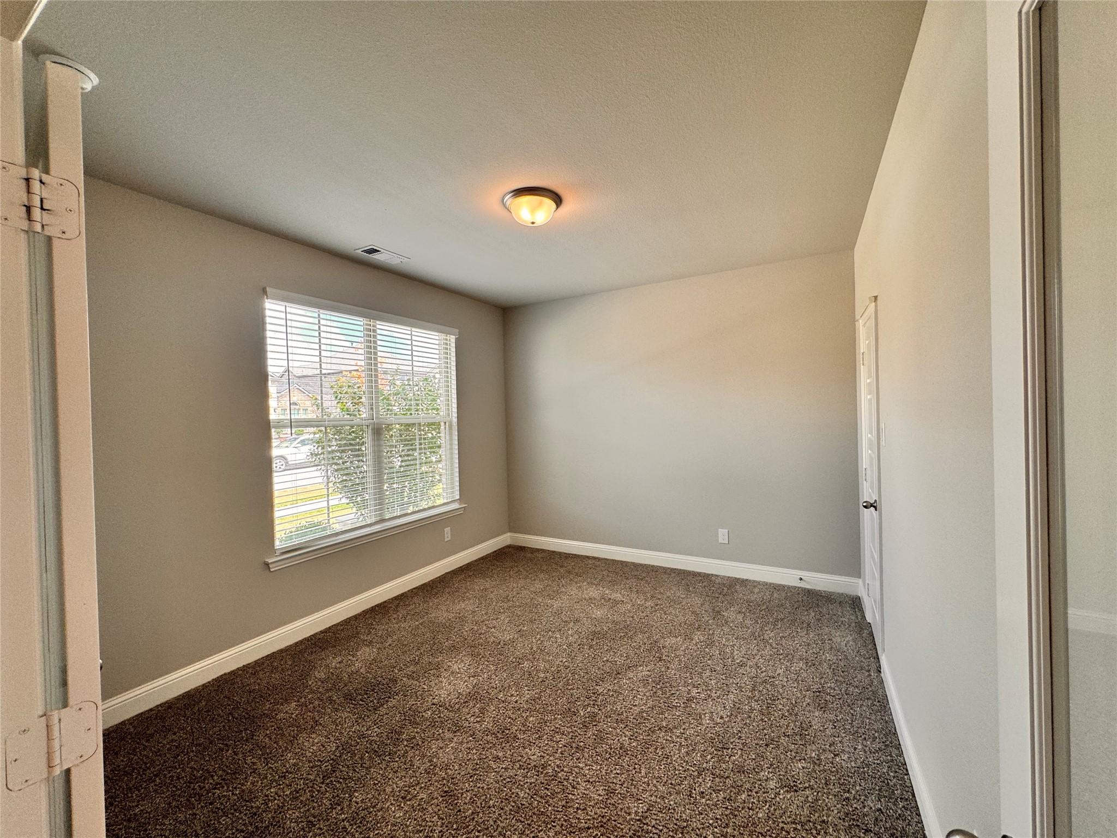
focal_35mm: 14
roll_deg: +1.6
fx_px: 452
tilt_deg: -0.2
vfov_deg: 85.7
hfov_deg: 102.1
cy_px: 419
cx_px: 558
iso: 80
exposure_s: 1/120
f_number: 2.2
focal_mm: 2.22
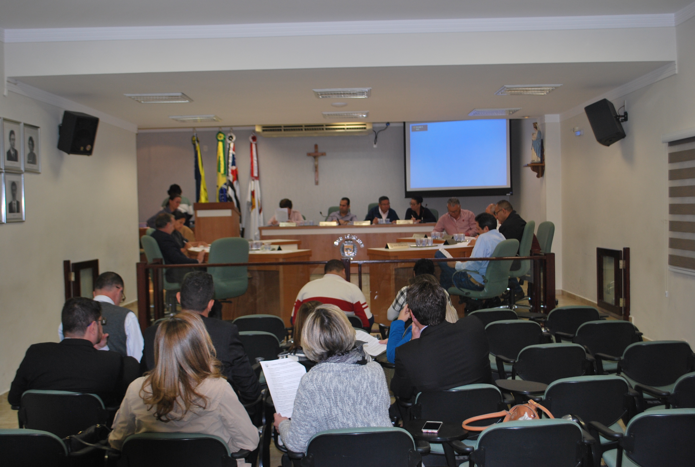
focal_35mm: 39
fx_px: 754
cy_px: 234
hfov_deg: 49.5
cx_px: 348
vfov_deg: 34.4
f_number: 4.2
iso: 200
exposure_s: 1/60
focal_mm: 26
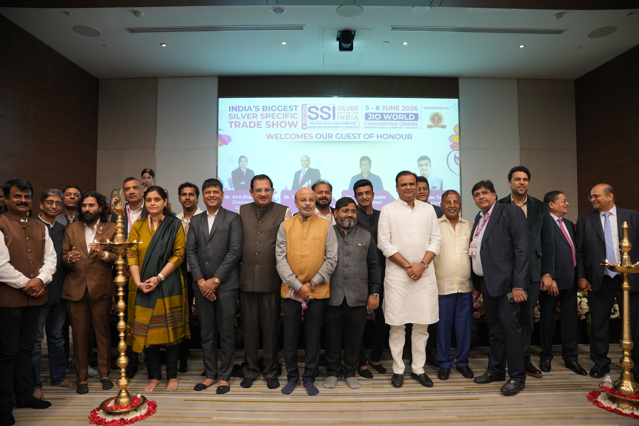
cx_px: 320
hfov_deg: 73.7
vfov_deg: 53.1
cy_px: 213
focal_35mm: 24
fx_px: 426
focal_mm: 24
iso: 2500
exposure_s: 1/100
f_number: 4
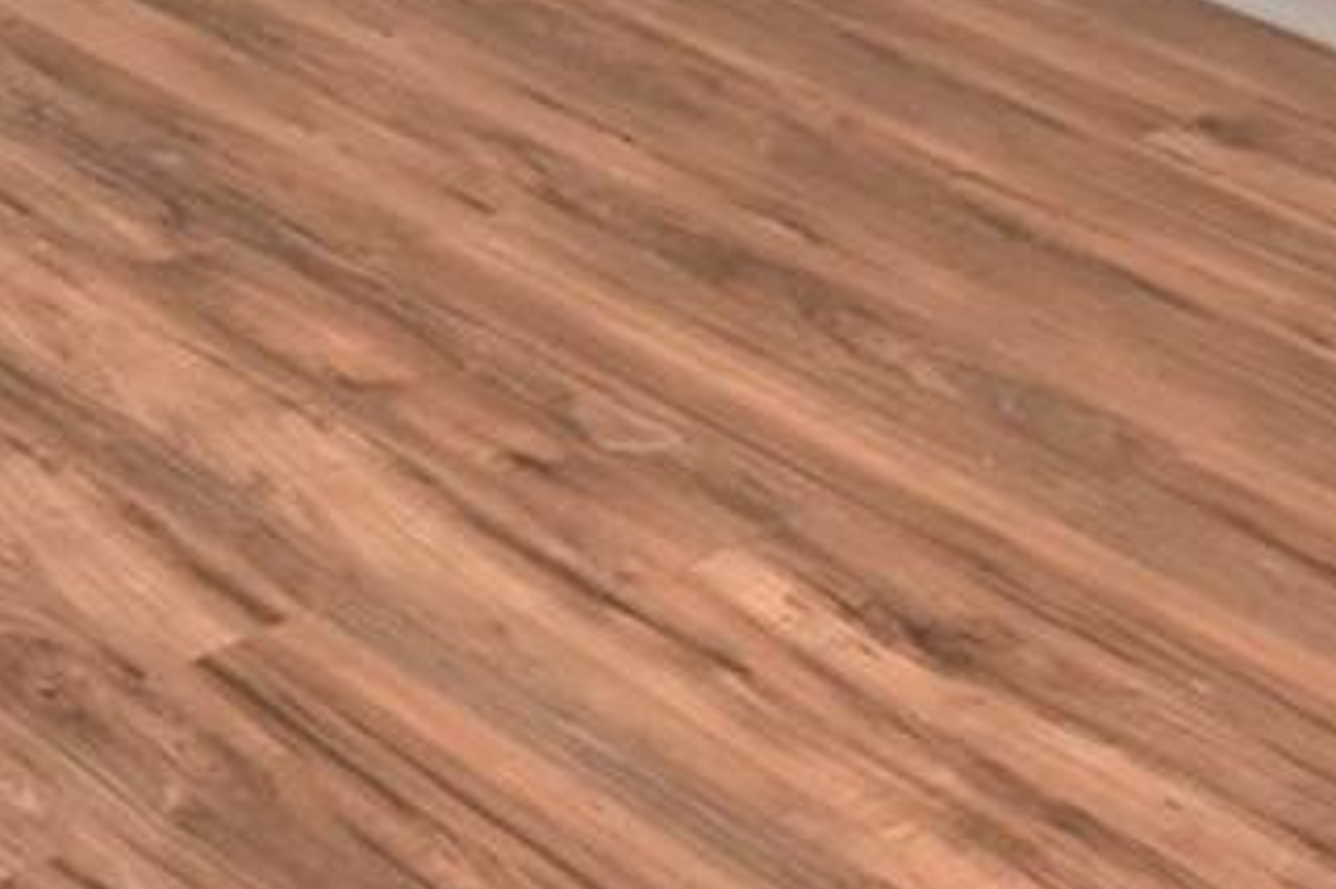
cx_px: -338
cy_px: -743
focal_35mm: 105
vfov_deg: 11.9
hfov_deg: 18.3
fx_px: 3894
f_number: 5.6
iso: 400
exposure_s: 1/125
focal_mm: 14
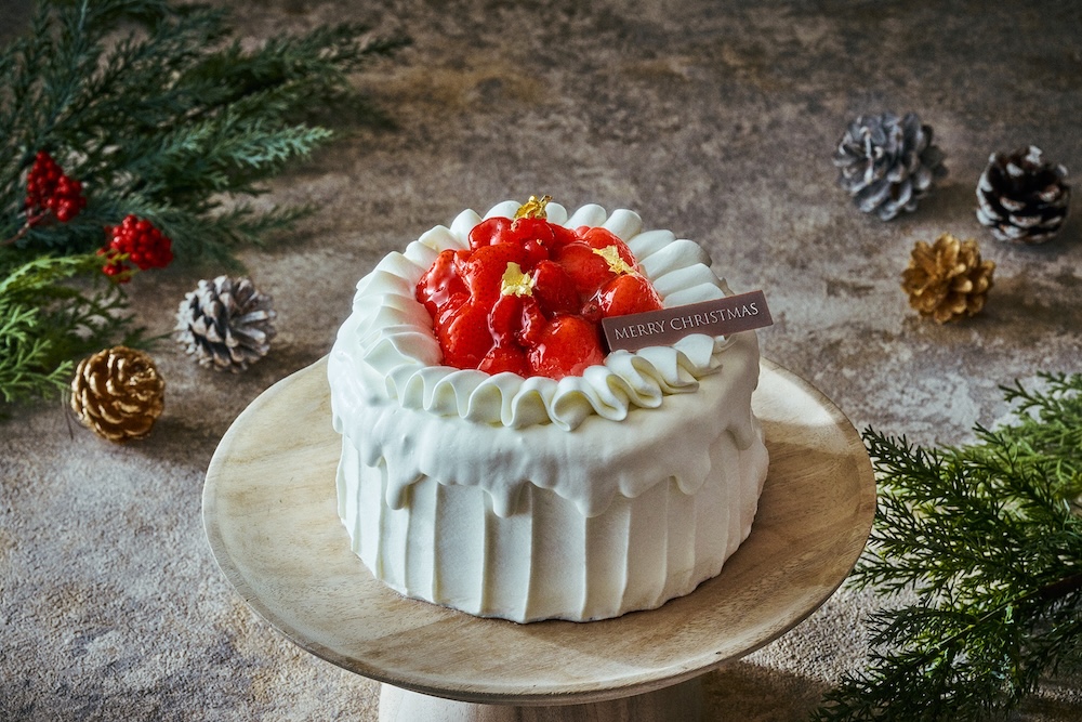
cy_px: 361
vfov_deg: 8.5
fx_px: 4869
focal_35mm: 162
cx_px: 541
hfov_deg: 12.7
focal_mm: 162
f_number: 13
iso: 640
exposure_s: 1/200
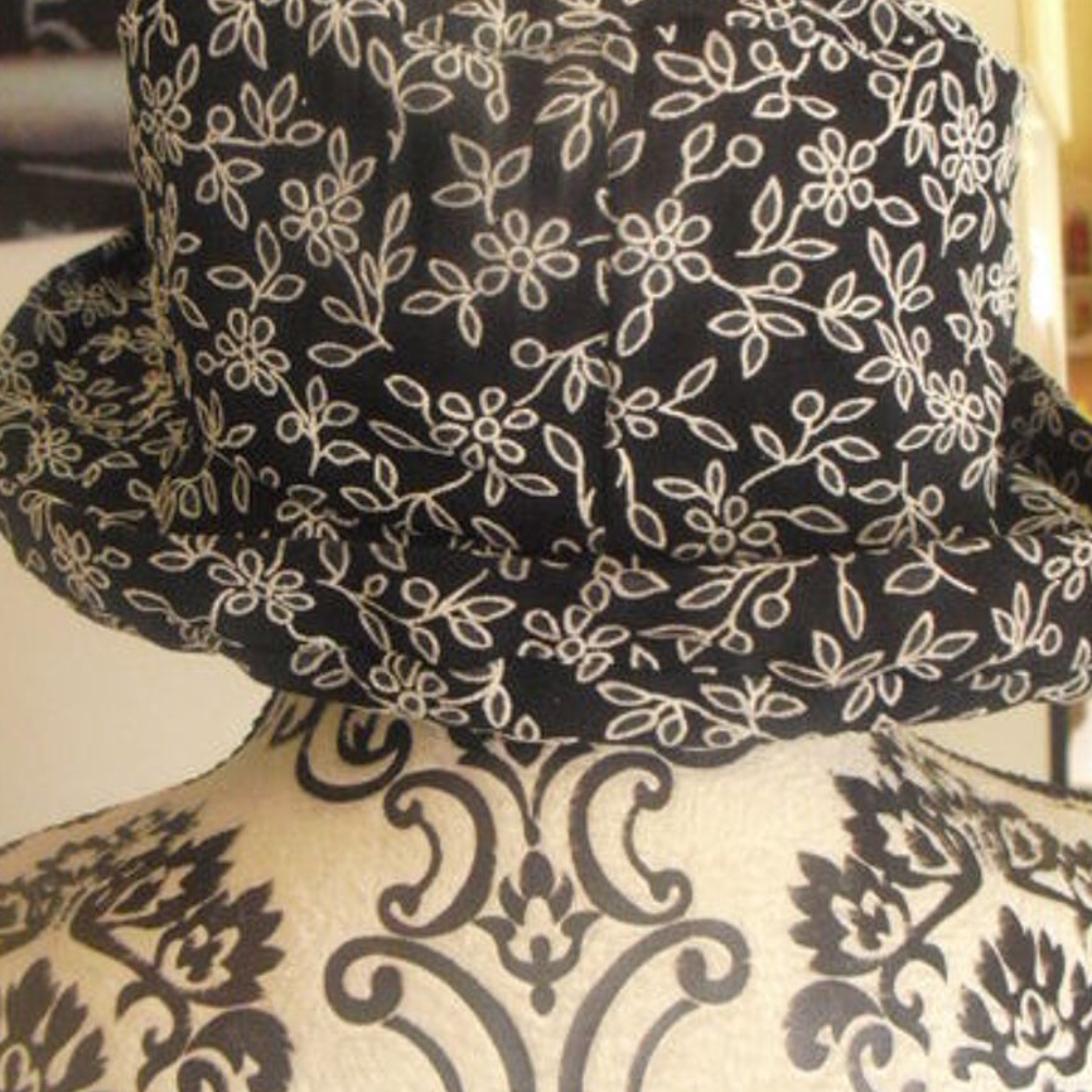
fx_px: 1749
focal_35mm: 49
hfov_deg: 34.7
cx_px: 566
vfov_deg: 34.7
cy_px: 574
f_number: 3.1
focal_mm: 6.3
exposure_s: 1/20
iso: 800
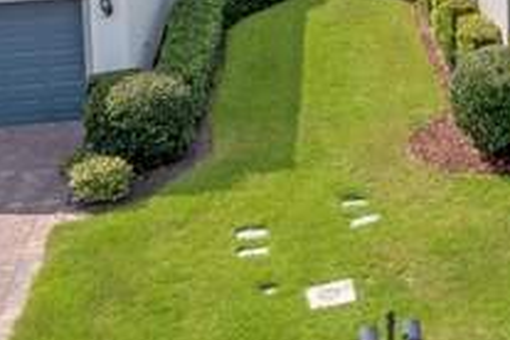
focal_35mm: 108
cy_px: -227
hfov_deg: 17.0
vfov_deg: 11.9
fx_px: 1530
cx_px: 783
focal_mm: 10.26
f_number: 6.3
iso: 100
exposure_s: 1/500
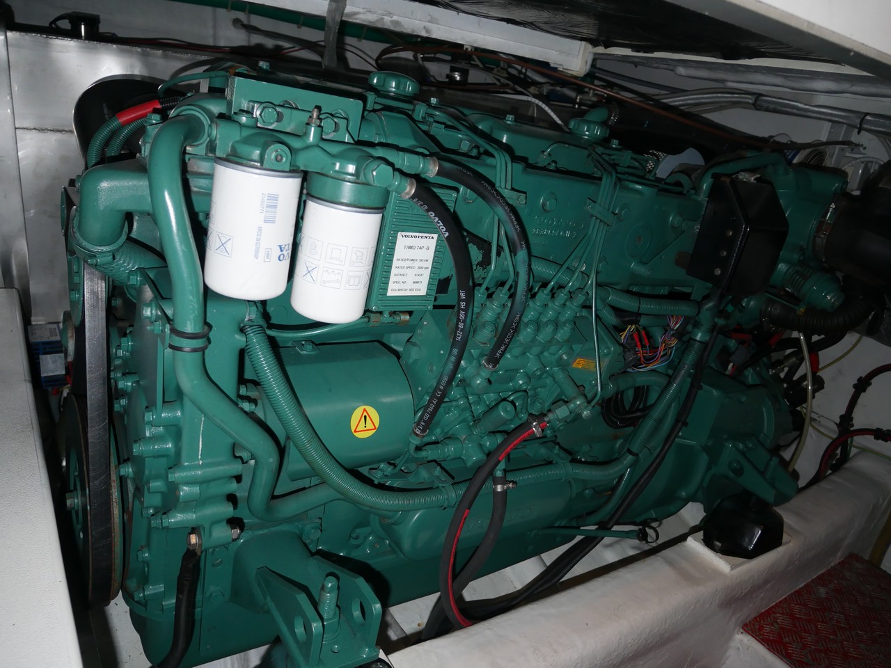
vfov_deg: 56.8
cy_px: 334
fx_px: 618
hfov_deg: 71.6
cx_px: 446
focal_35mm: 24
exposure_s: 1/60
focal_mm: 12
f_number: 3.5
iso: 800
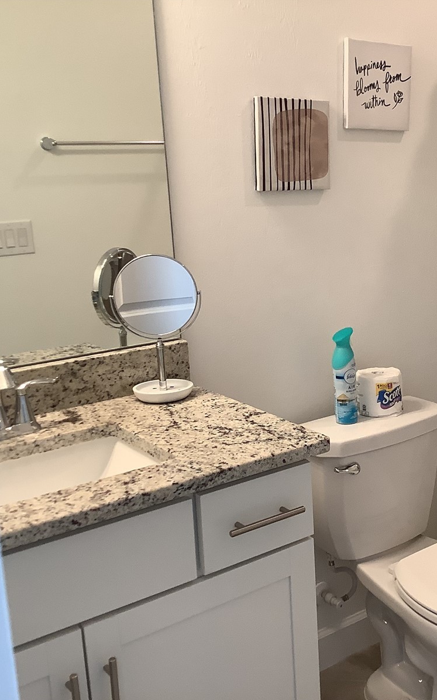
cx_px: 355
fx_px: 838
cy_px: 350
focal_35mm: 44
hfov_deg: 28.5
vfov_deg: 45.3
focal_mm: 3.3
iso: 80
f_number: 2.4
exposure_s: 1/60
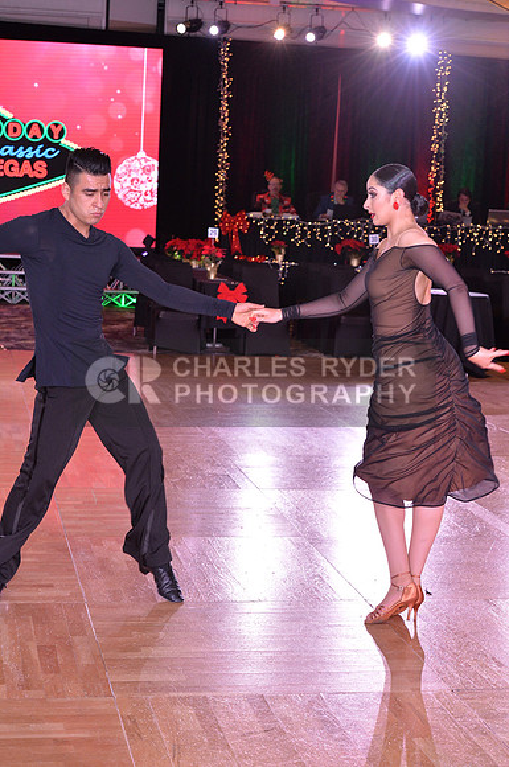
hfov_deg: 19.4
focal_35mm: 70
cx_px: 254
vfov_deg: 28.9
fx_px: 1489
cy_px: 384
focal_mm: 70
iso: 2000
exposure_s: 1/250
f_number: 6.3
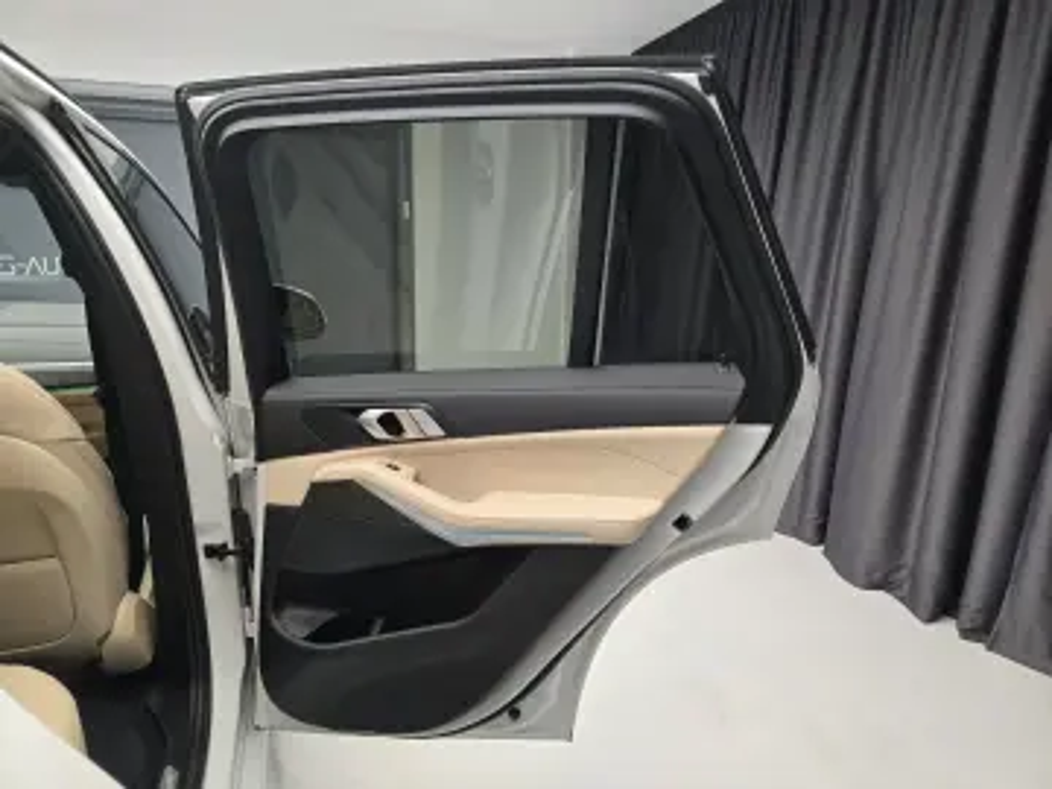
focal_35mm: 23
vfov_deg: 58.9
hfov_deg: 73.9
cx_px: 526
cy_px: 394
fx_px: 699
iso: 200
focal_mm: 6.3
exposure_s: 1/120
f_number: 1.7
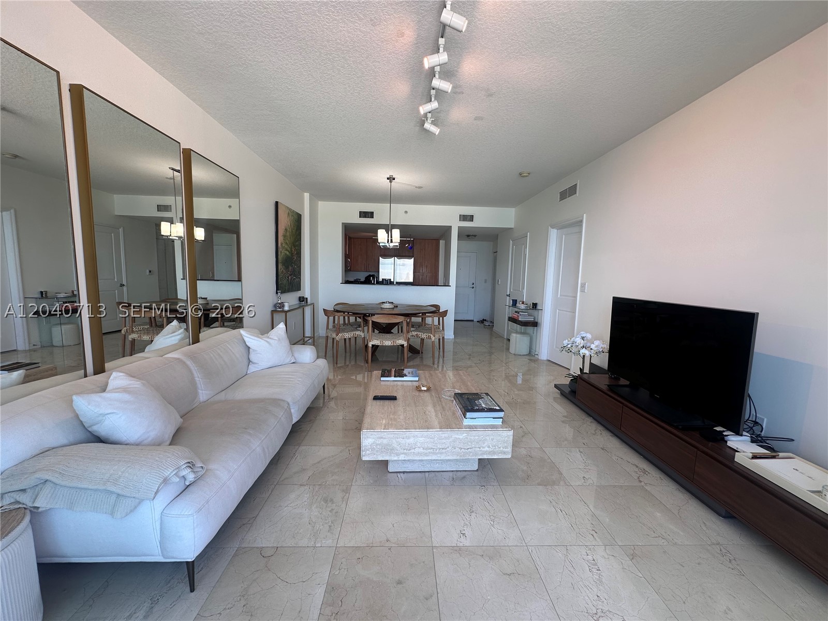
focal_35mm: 14
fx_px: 335
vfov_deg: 85.7
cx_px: 414
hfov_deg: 102.1
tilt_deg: -6.0
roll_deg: -1.2
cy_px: 310
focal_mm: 2.22
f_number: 2.2
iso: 40
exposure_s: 1/99
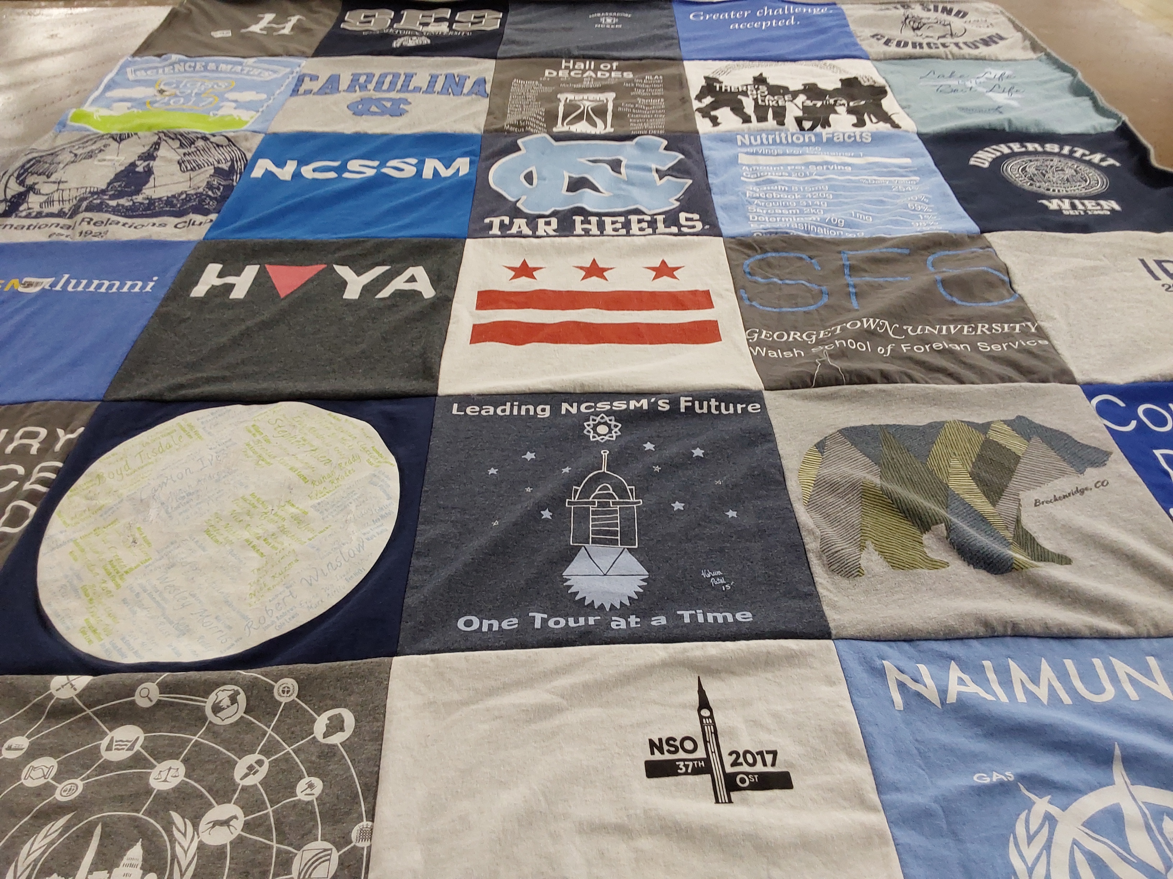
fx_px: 949
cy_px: 440
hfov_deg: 63.4
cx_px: 586
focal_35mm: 28
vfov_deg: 49.7
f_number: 1.9
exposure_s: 1/60
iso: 100
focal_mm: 2.91
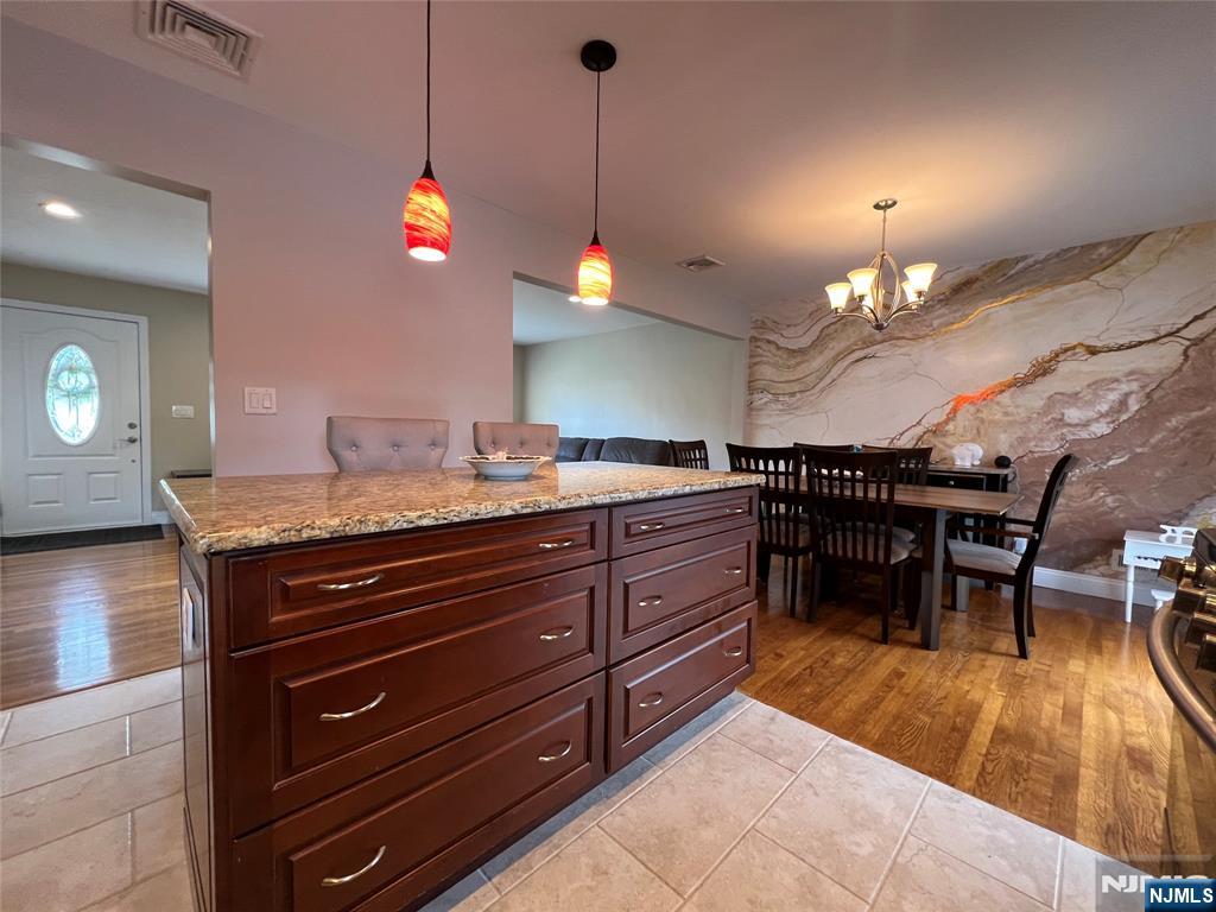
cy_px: 456
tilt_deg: -1.6
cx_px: 608
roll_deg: -2.0
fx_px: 457
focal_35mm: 13
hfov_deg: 106.2
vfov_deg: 89.9
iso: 160
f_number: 1.8
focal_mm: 1.57
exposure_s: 1/60
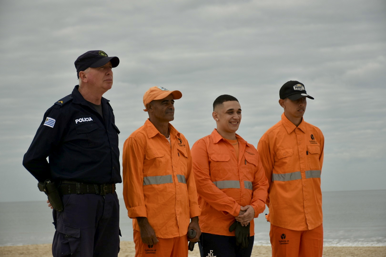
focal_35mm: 112
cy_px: 128
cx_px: 193
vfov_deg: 12.2
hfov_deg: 18.2
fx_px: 1206
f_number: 5
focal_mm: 75
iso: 100
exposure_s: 1/1250
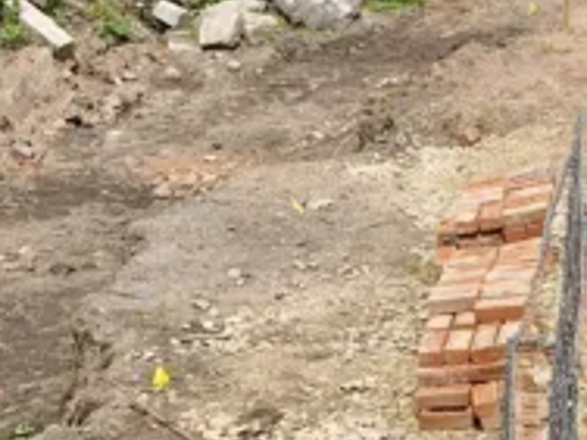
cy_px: 315
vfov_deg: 11.8
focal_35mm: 125
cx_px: 930
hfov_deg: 14.5
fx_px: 2120
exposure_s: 1/1300
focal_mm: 5.54
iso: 50
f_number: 1.8
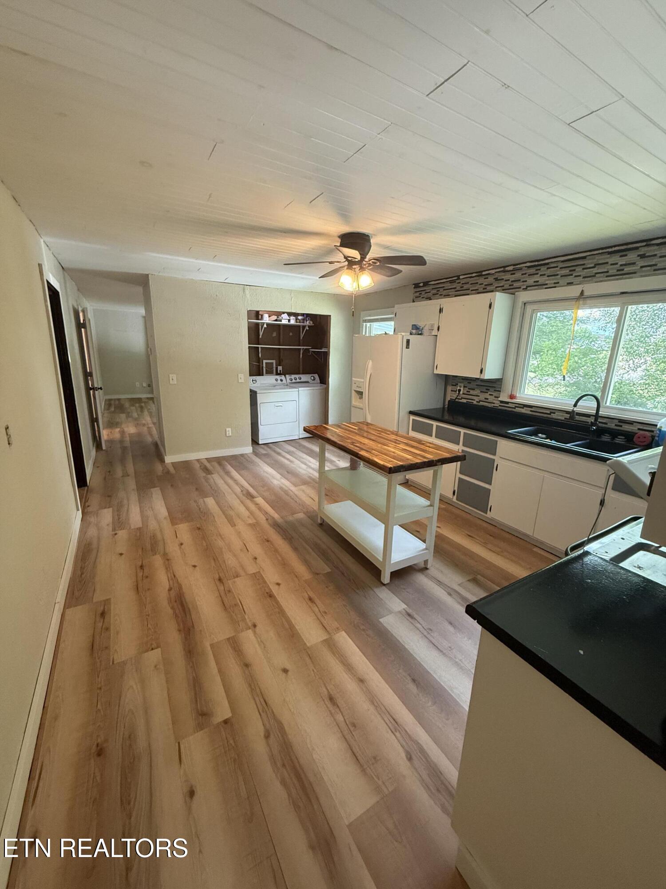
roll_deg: -2.2
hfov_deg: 85.7
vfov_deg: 102.1
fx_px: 359
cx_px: 333
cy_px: 444
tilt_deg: -14.3
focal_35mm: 14
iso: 320
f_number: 2.2
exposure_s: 1/120
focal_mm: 2.22
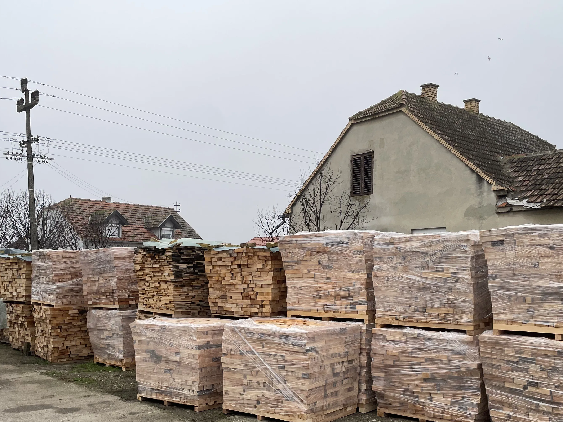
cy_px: 297
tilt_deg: -1.4
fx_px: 634
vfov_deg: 36.3
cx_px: 302
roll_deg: -0.2
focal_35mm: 39
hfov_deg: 47.8
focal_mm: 4.2
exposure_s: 1/394
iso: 32
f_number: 1.6
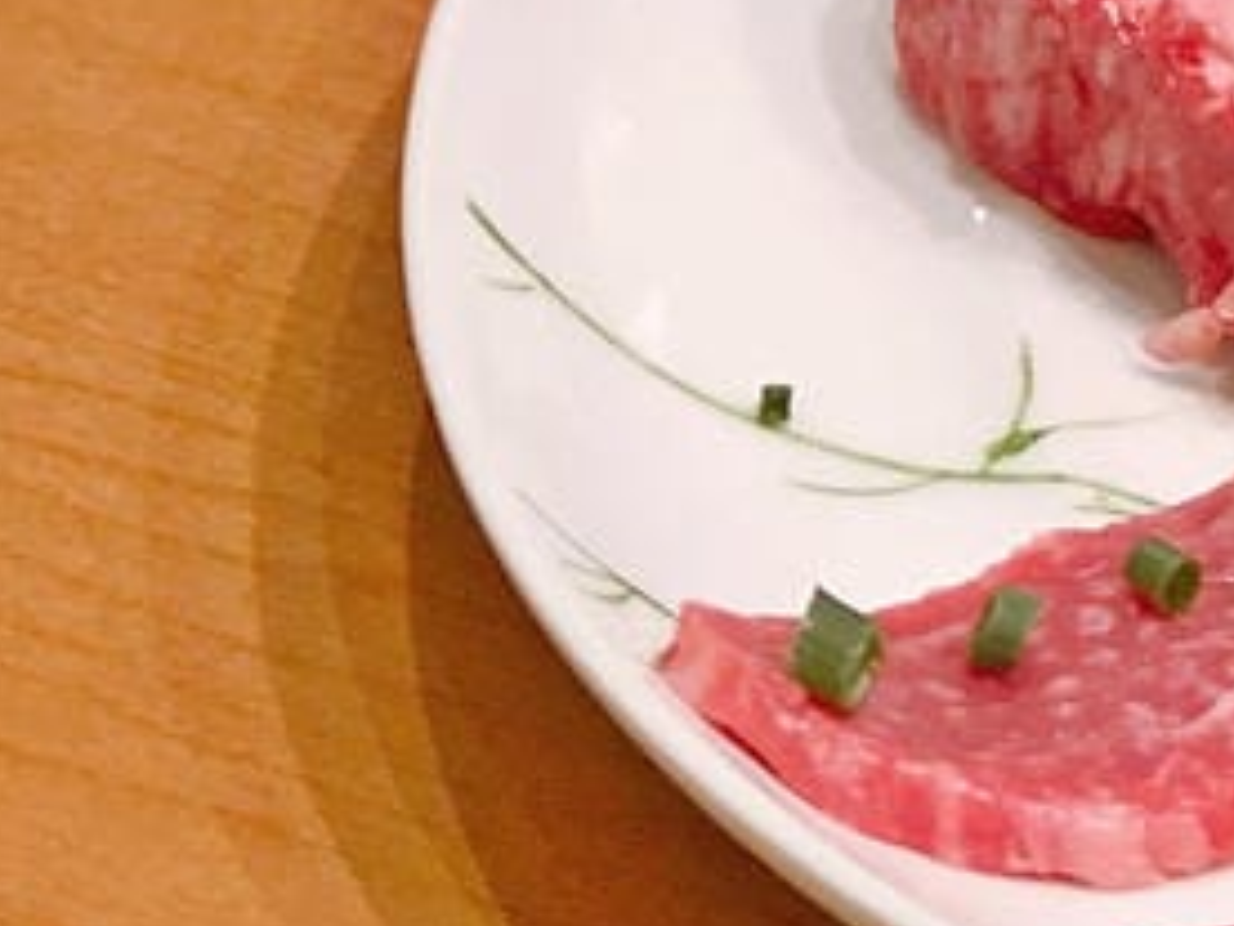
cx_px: 2075
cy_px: -40
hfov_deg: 7.8
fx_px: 8841
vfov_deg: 6.0
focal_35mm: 248
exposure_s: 1/30
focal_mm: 6.6
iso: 125
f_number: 2.8
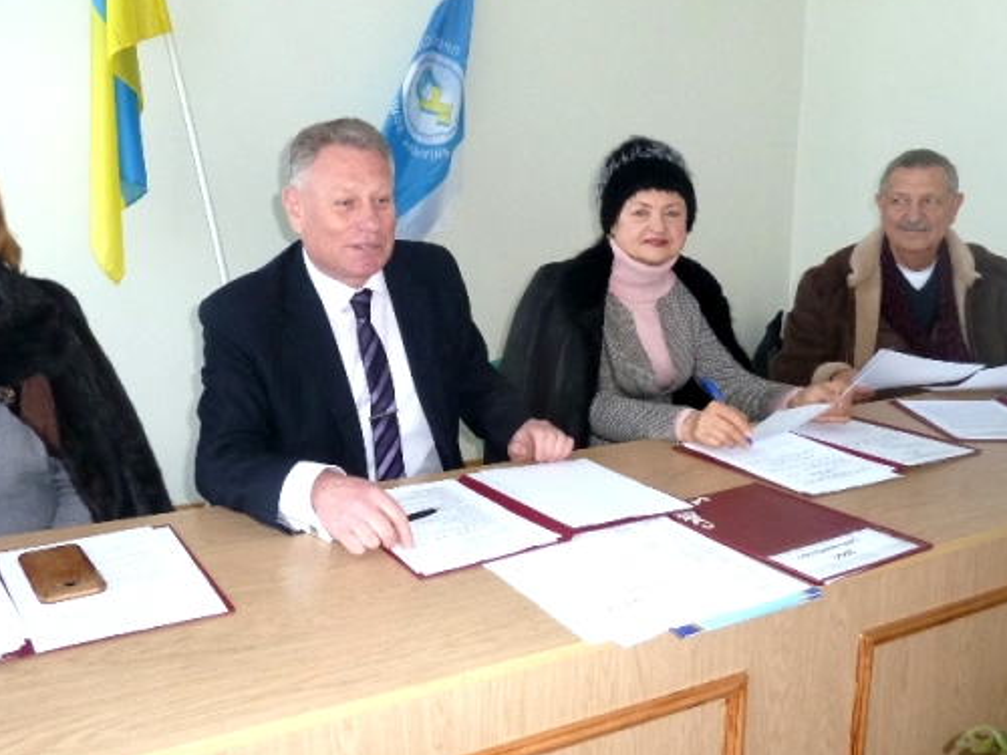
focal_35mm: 32
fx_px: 931
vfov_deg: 44.1
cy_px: 344
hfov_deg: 56.4
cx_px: 411
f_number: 3.3
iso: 200
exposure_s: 1/30
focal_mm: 4.1
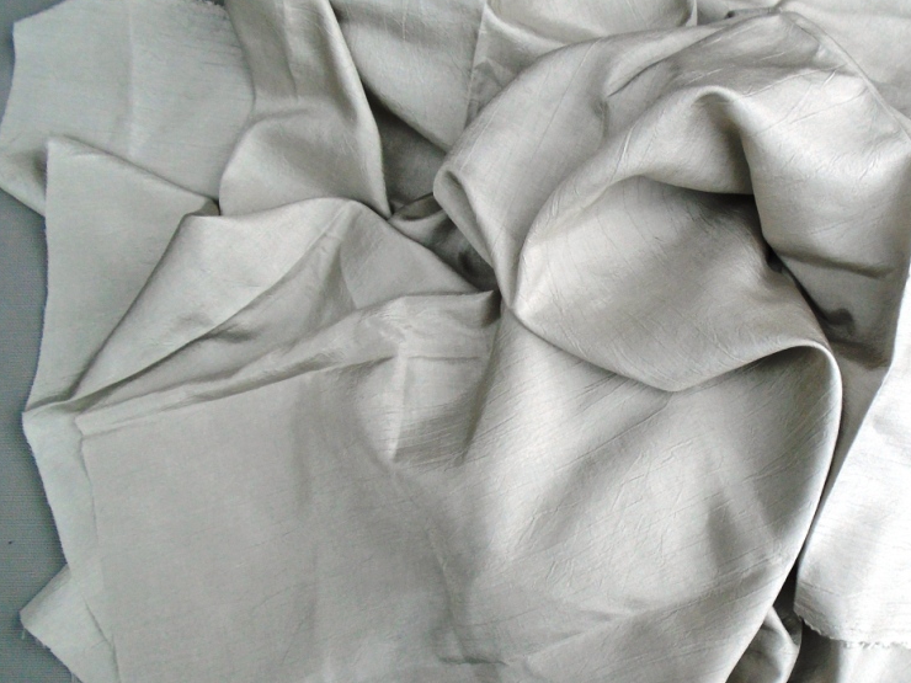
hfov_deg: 50.2
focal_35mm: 36
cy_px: 338
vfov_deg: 39.7
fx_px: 947
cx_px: 624
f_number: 3.2
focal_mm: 4.6
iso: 100
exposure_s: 1/160
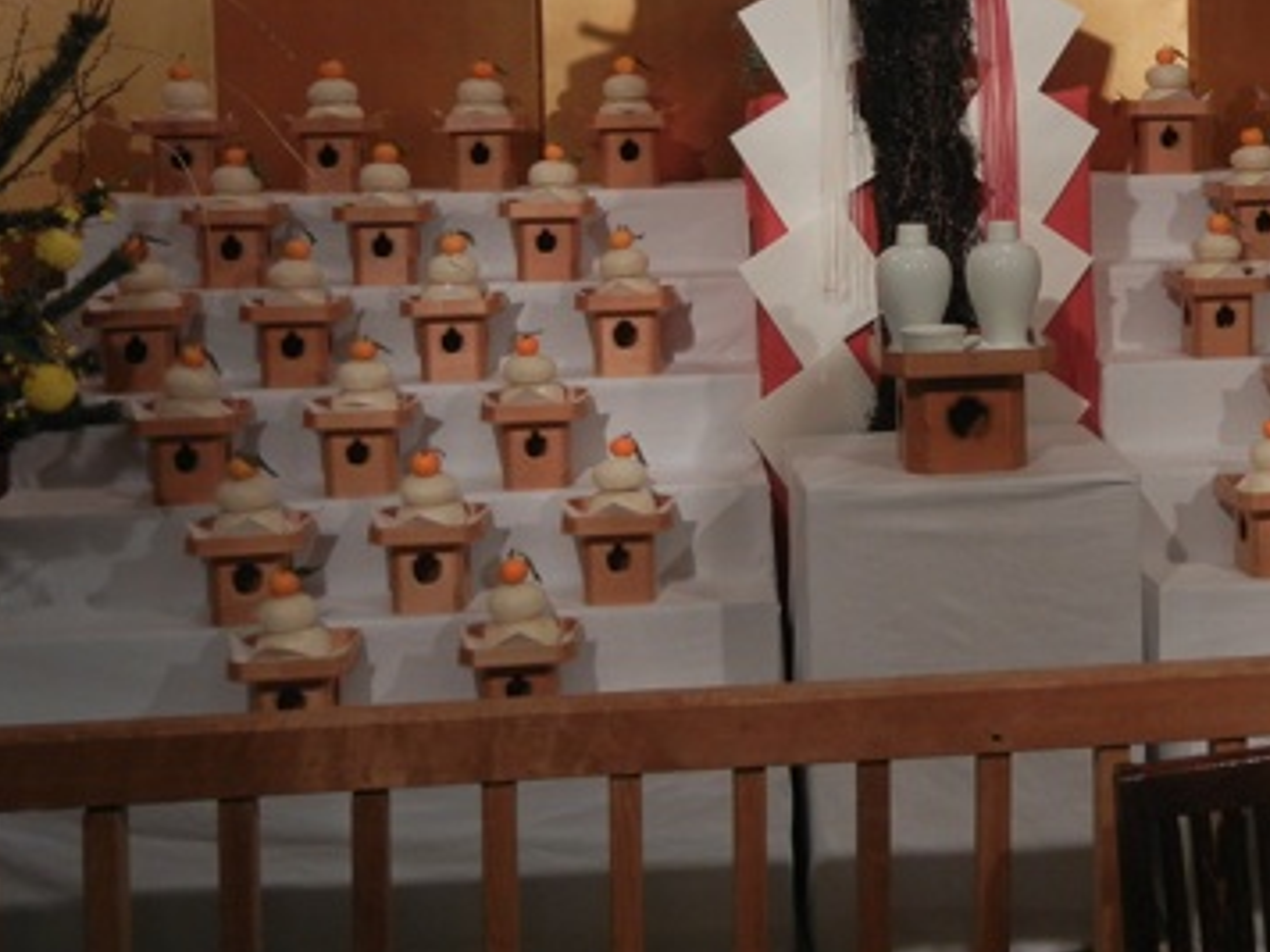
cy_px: 193
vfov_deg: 26.5
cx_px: 931
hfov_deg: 34.9
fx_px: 1981
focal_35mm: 54
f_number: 3.5
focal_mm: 5.4
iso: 195
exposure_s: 1/30
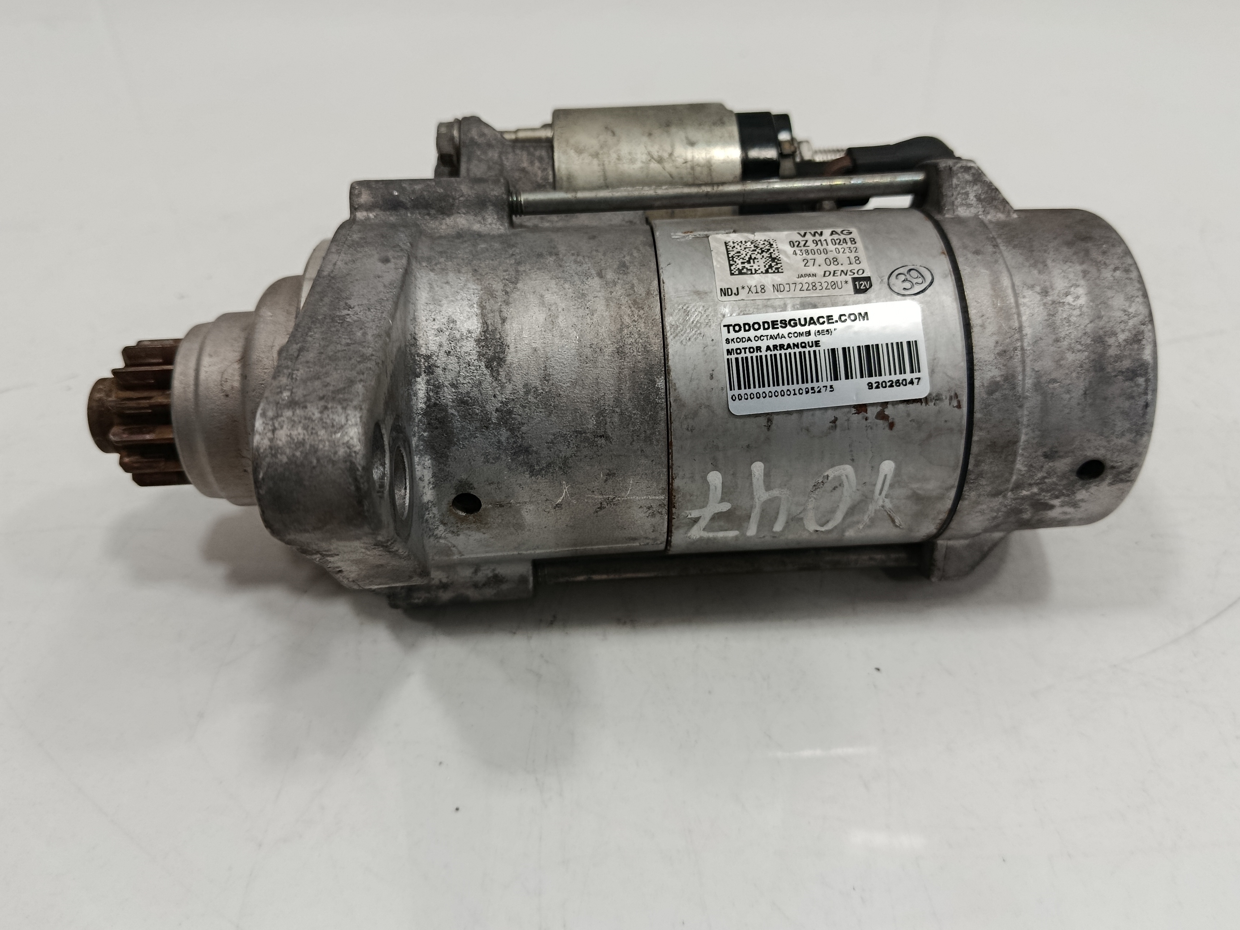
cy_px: 434
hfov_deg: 63.4
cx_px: 625
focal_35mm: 28
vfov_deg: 49.7
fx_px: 1003
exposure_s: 1/100
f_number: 1.7
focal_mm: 5.24
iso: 988
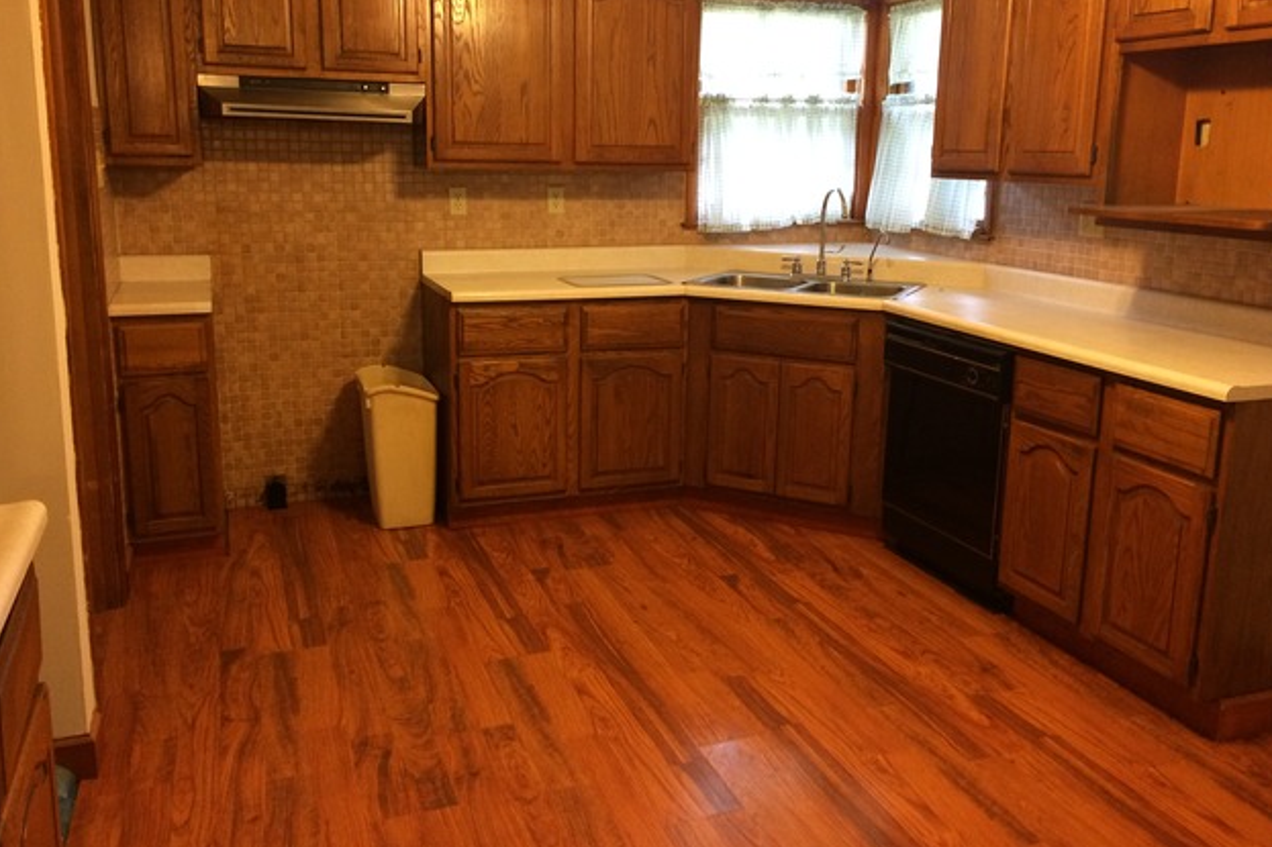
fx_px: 1095
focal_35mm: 31
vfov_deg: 42.2
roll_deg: -1.0
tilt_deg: -12.9
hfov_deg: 60.3
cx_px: 647
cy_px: 371
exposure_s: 1/30
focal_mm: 4.15
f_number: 2.2
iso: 125
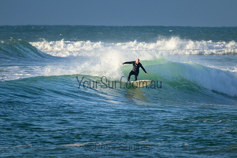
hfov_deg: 2.5
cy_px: 79
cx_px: 118
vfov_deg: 1.7
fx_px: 5427
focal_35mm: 824
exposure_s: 1/2000
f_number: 11
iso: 2500
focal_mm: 800
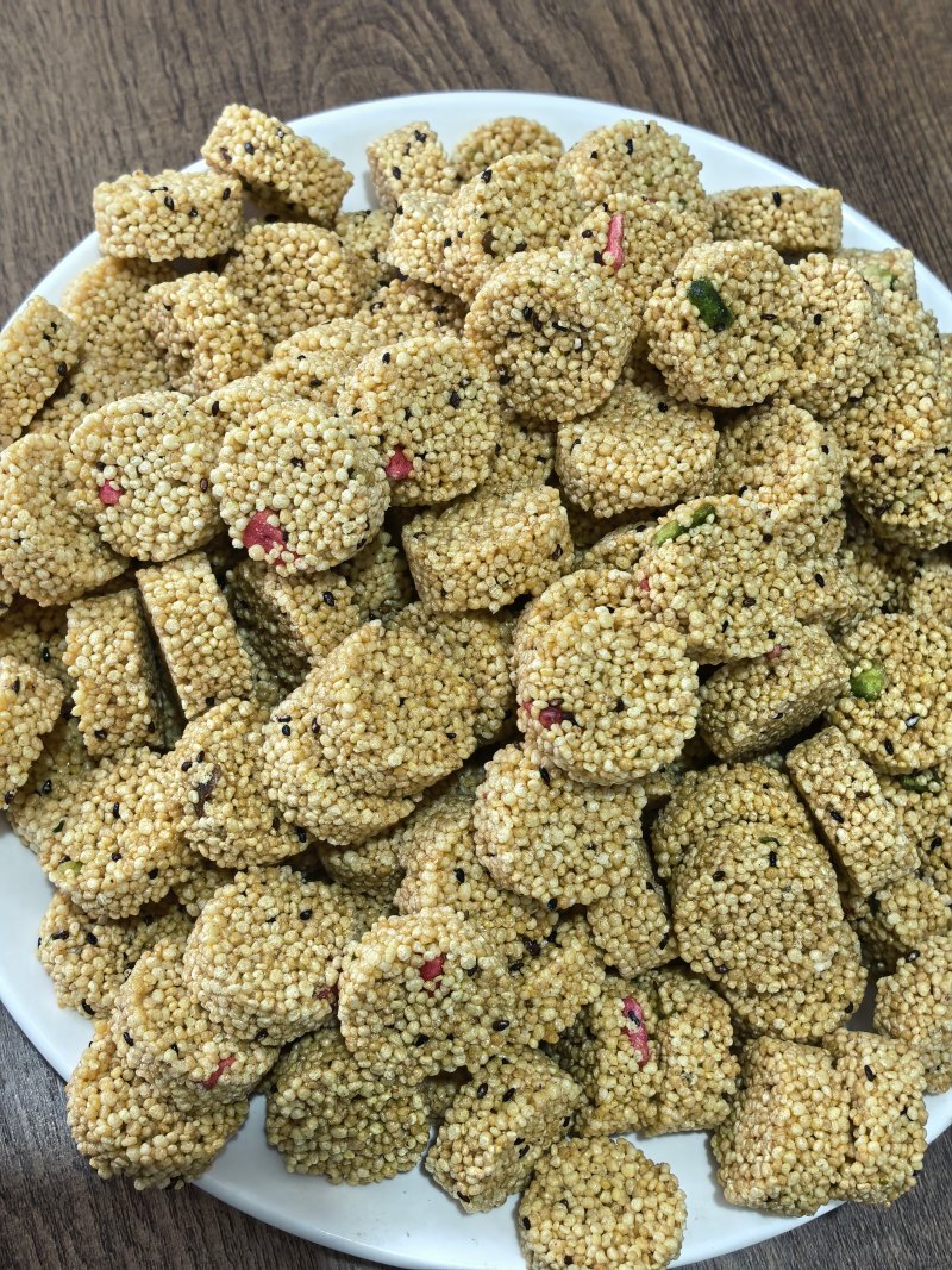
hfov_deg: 30.3
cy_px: 635
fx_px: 1760
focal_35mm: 48
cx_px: 476
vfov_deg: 39.7
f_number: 2
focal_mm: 5.75
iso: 250
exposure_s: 1/50
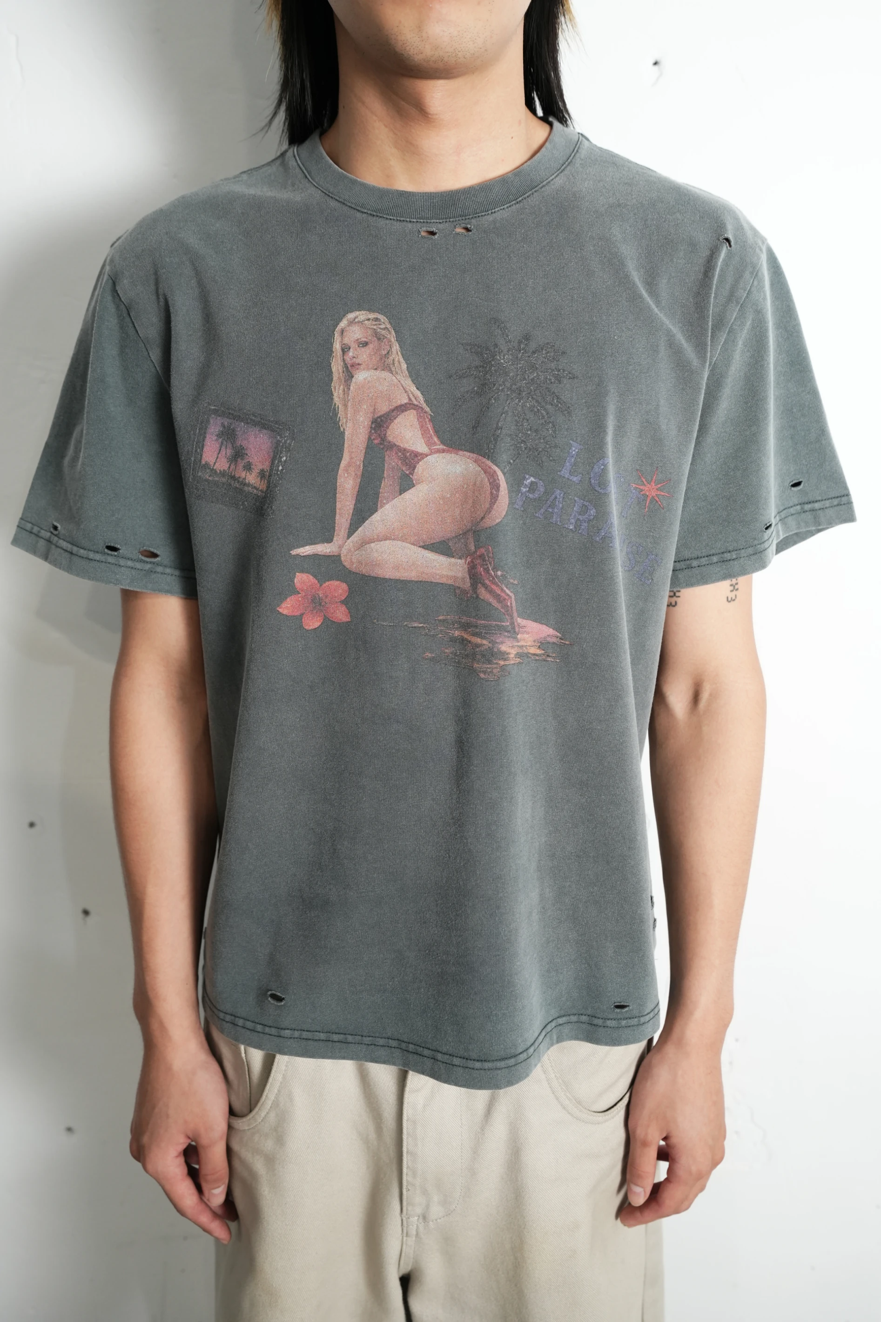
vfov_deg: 57.2
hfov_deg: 40.0
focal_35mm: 33
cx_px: 440
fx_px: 1211
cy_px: 661
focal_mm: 33
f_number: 4.5
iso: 1250
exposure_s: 1/100
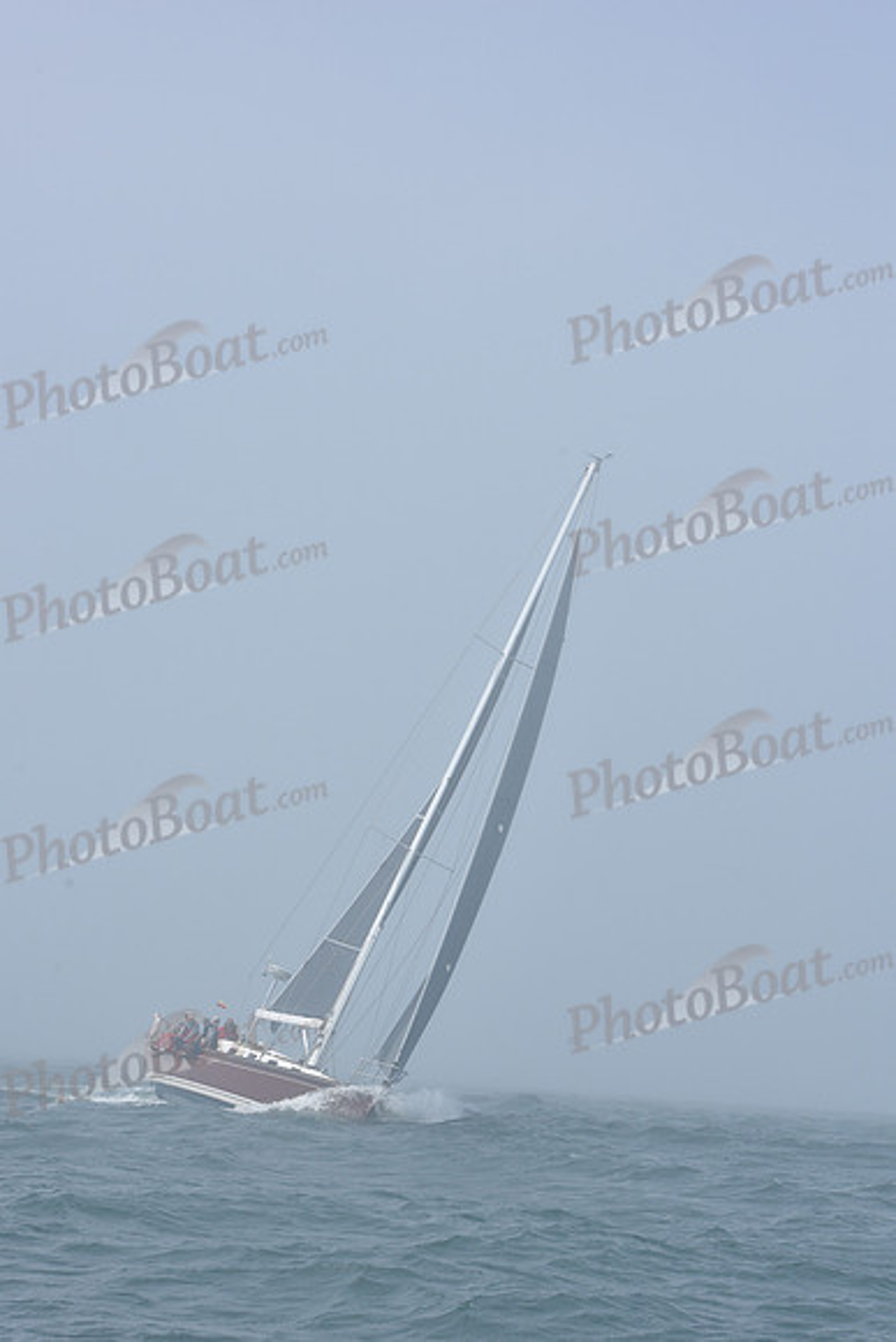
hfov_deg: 14.4
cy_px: 671
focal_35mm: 95
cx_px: 448
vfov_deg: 21.5
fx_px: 3544
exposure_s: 1/800
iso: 320
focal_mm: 95
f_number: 10
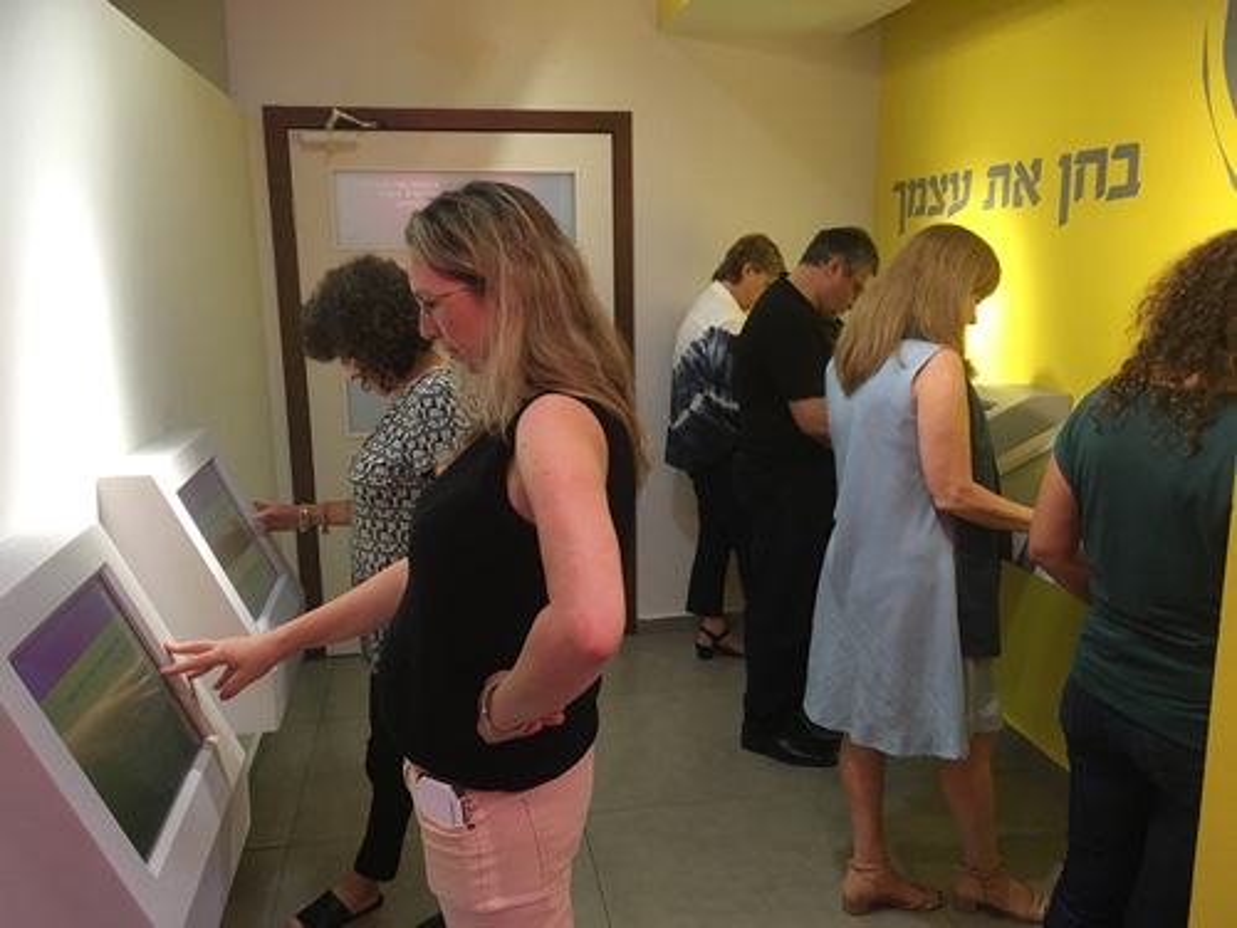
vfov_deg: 48.2
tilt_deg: -9.7
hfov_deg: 61.7
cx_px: 618
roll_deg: +2.5
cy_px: 464
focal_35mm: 29
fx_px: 1036
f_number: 2.2
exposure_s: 1/33
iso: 160
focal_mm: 4.15
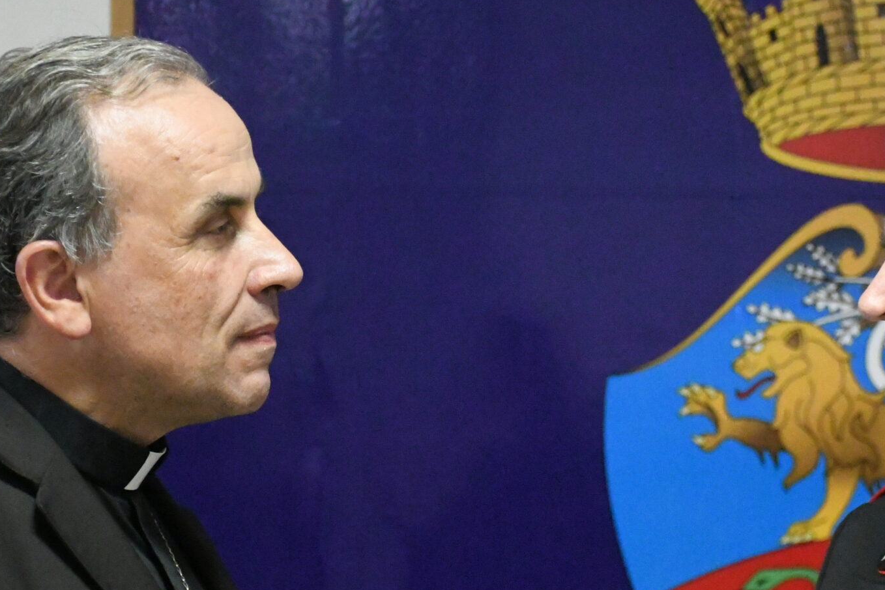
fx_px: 3614
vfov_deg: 9.3
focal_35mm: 147
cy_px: 425
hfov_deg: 13.9
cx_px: 670
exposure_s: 1/160
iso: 14400
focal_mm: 52
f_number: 4.8
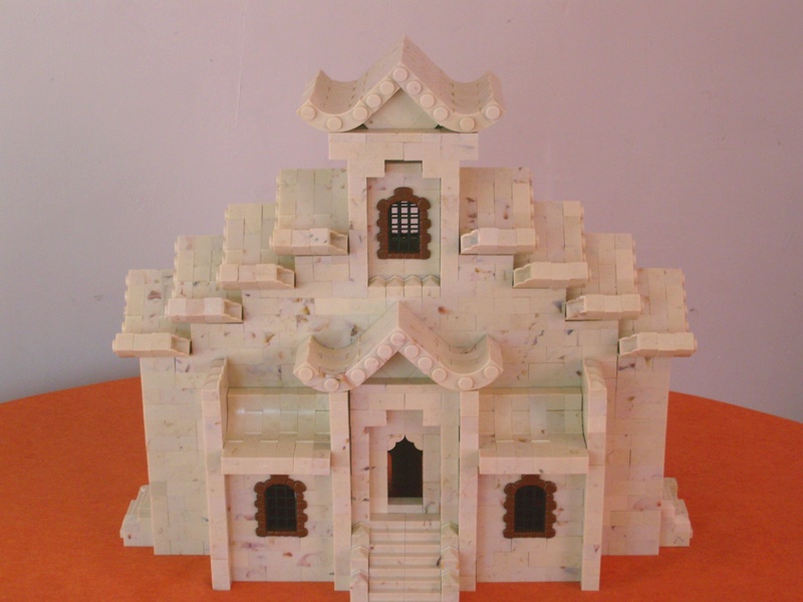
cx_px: 402
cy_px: 301
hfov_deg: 31.7
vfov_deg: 24.0
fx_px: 1415
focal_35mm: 61
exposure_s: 1/60
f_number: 3.6
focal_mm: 10.3
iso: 160
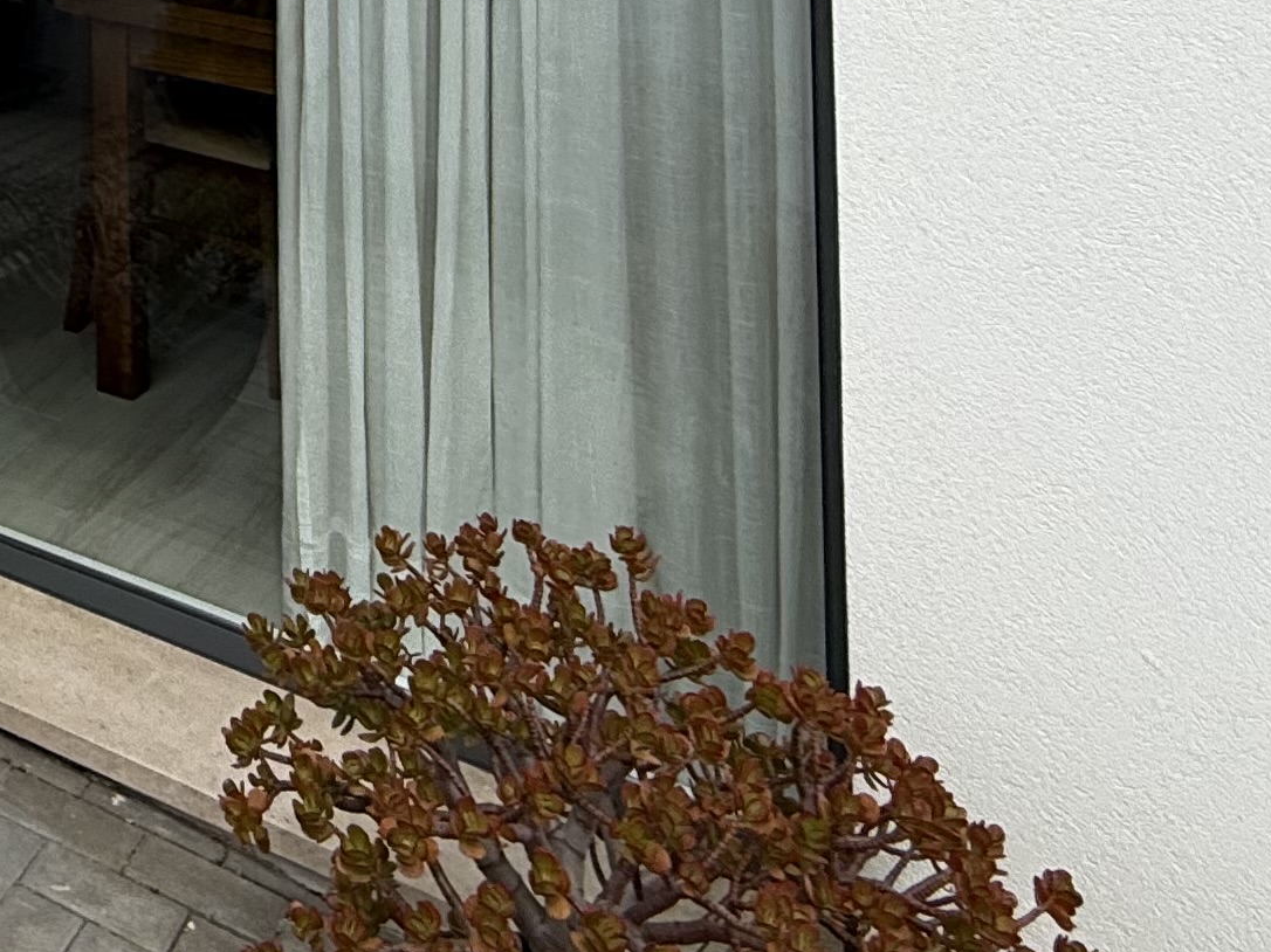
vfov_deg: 22.1
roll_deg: -1.4
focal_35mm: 52
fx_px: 1909
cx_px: -356
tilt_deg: +2.8
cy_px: -551
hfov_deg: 29.9
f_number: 2.2
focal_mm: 2.22
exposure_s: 1/1211
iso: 50
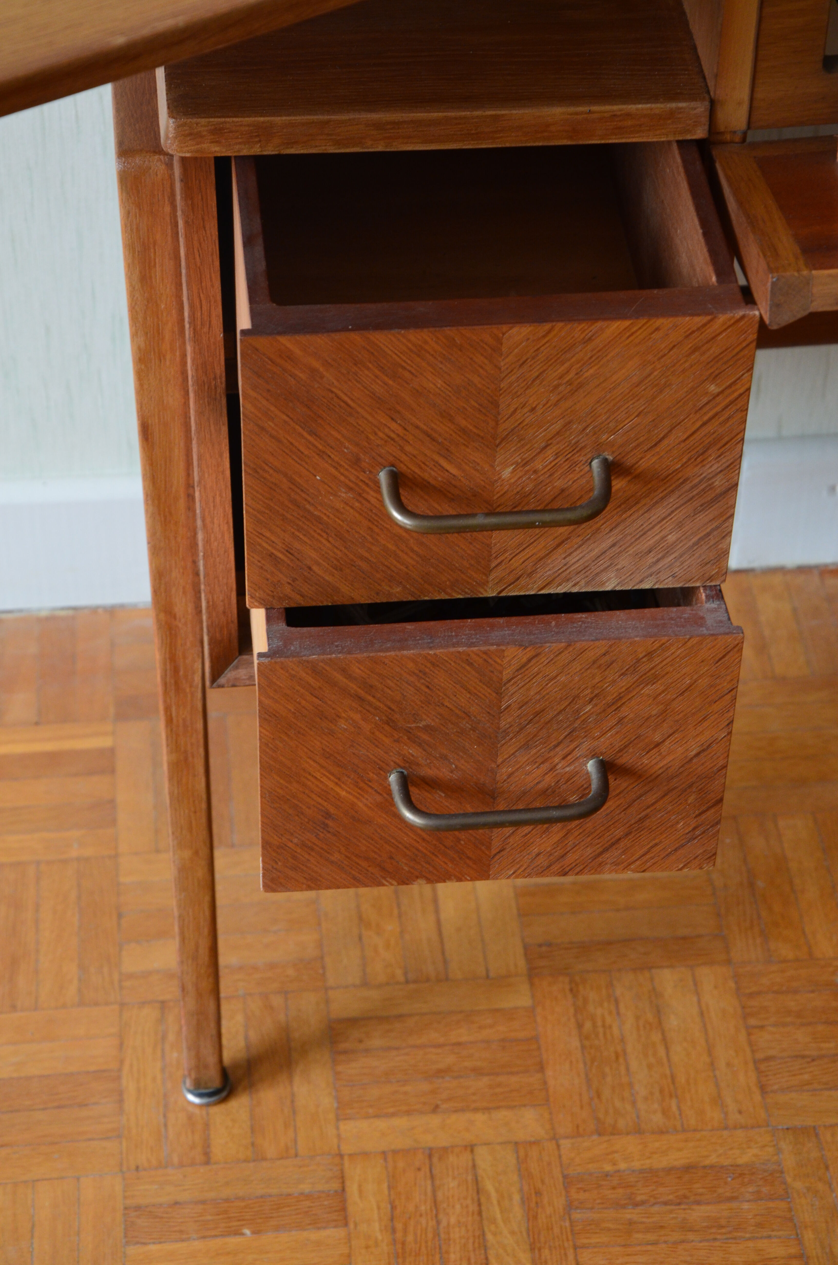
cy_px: 632
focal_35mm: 87
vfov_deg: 23.4
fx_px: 3051
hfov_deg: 15.6
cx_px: 419
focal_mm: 58
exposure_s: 1/15
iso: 800
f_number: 7.1
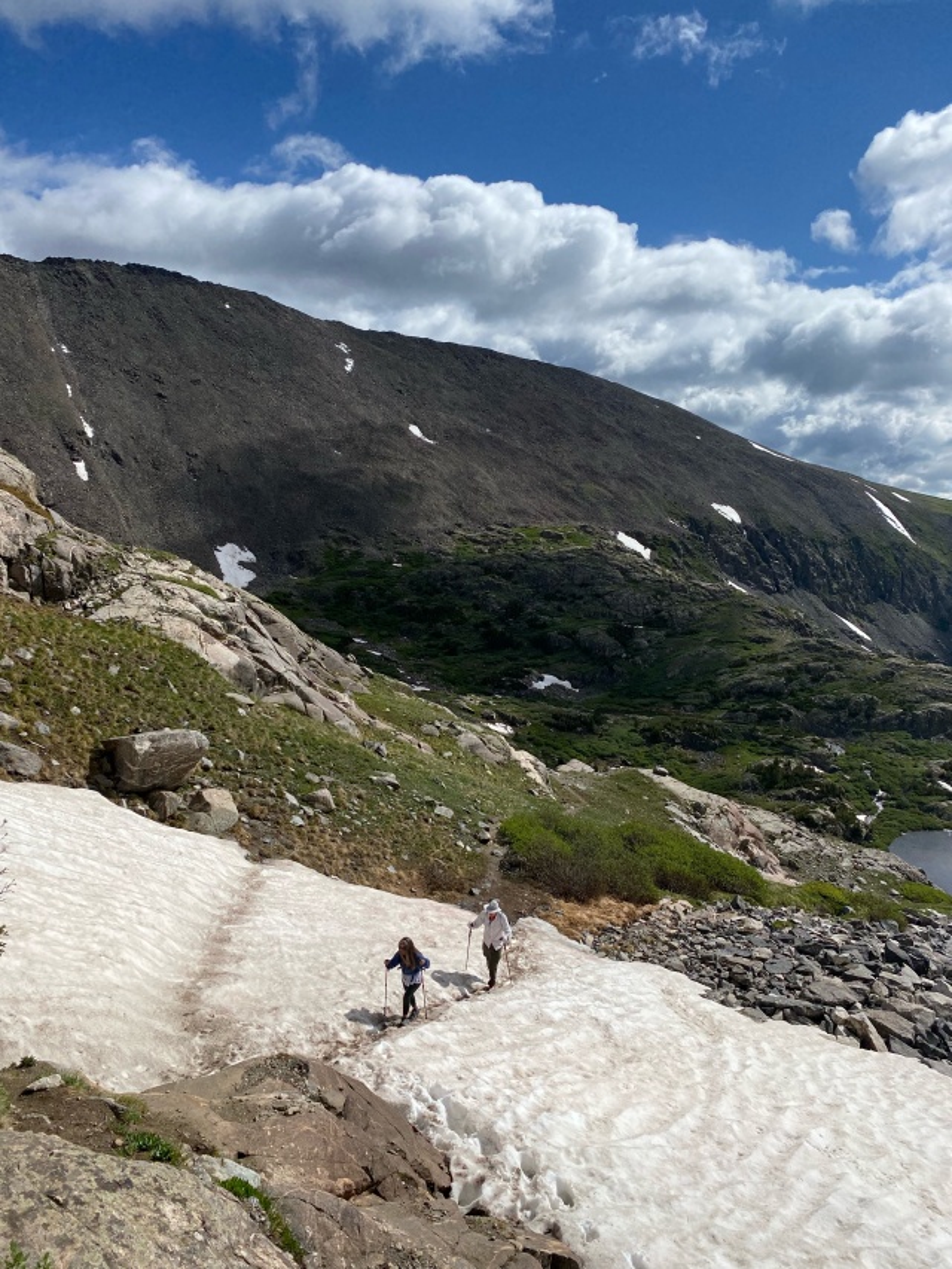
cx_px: 476
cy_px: 634
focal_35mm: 26
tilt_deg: -8.7
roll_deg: -3.9
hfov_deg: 53.1
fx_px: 953
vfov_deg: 67.3
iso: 32
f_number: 1.8
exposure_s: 1/6757
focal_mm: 4.25
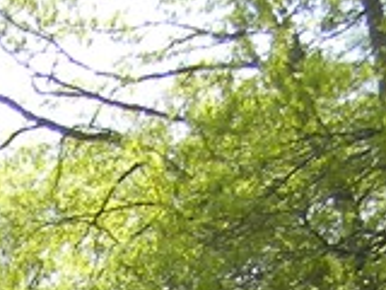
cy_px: 628
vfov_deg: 7.8
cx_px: -659
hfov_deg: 9.4
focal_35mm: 179
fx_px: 1996
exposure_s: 1/235
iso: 80
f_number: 3.5
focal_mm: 5
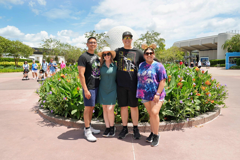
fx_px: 200
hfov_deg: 61.9
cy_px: 80
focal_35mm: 30
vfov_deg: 43.6
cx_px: 120
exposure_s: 1/200
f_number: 7.1
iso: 100
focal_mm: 30
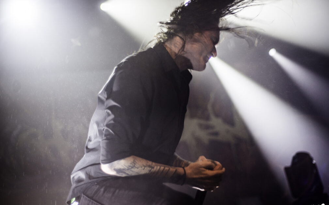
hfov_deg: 38.9
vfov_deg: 24.9
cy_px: 98
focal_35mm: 52
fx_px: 466
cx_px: 167
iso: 640
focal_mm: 50
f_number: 2
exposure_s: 1/160
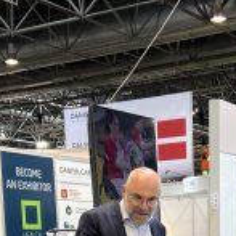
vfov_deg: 17.0
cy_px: 334
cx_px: 146
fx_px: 725
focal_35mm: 94
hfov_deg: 18.5
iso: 40
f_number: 1.5
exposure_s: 1/100
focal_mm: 5.7
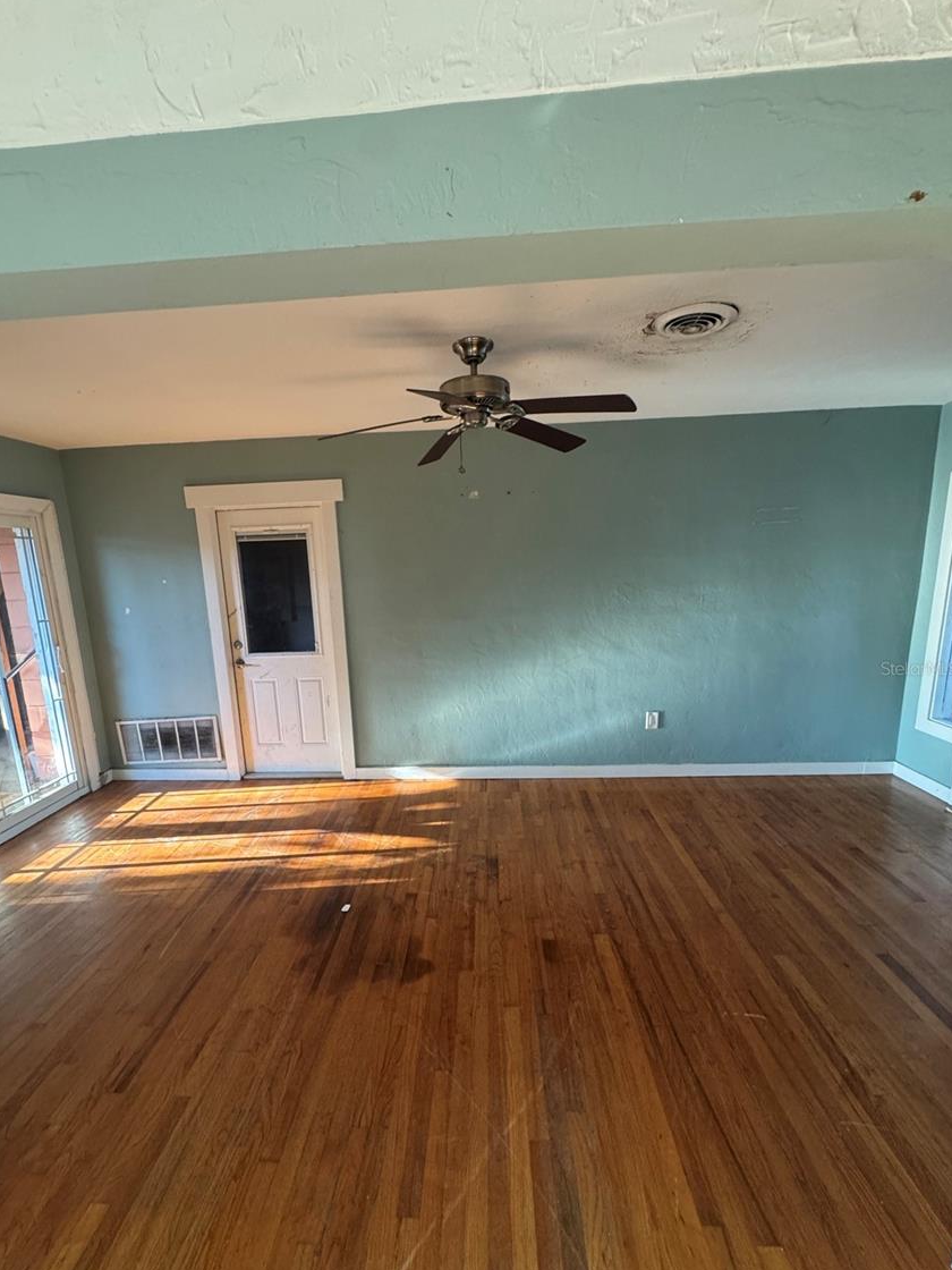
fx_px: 550
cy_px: 668
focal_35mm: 15
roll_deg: +2.6
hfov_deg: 81.7
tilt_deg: -11.1
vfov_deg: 98.1
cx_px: 451
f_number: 2.2
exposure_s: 1/95
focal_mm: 2.22
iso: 320
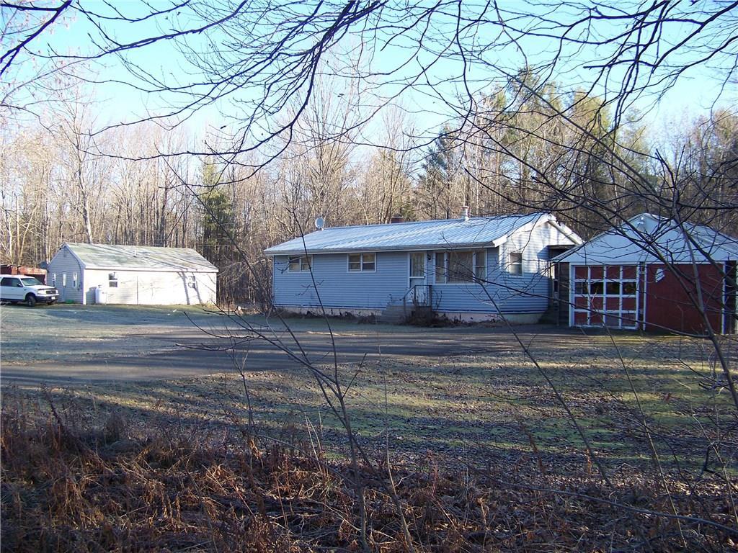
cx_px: 369
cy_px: 276
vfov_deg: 39.7
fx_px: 768
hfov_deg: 51.4
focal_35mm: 36
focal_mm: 5.85
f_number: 2.8
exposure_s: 1/250
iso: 67
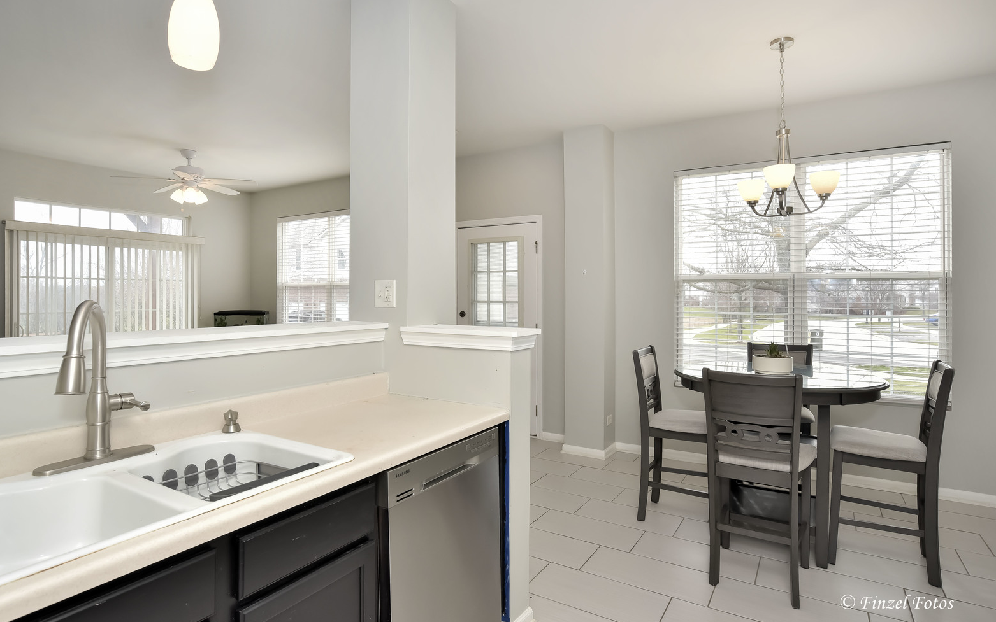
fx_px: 516
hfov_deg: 88.0
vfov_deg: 62.2
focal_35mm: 19
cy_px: 317
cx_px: 491
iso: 400
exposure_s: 1/60
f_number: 8
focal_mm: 18
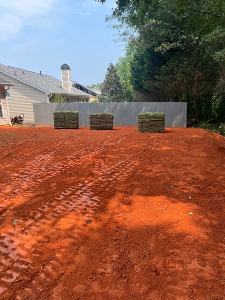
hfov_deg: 53.1
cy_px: 150
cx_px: 112
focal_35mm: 26
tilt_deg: -10.4
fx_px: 225
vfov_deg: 67.3
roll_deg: +3.2
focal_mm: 5.7
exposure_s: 1/866
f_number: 1.5
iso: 50
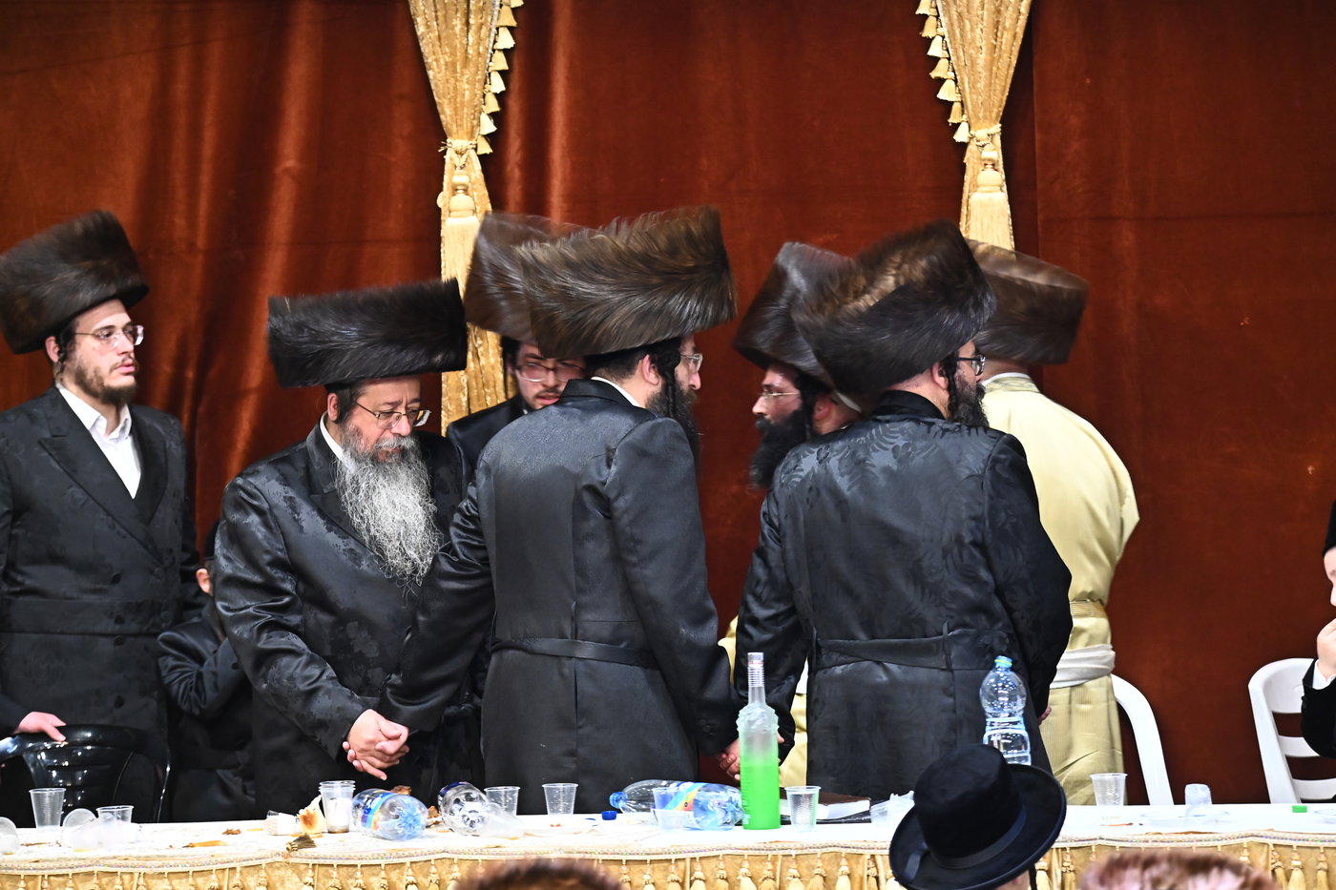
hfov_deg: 7.4
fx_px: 10389
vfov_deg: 4.9
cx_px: 668
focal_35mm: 280
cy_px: 445
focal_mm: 280
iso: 5000
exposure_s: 1/100
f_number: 5.6
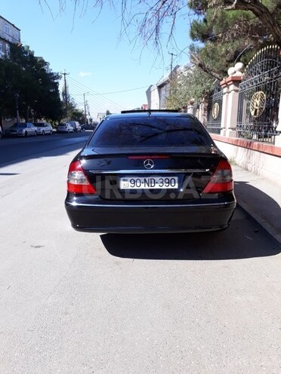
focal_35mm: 27
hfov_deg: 51.4
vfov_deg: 65.3
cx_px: 140
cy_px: 187
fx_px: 292
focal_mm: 3.6
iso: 40
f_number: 1.9
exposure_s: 1/782
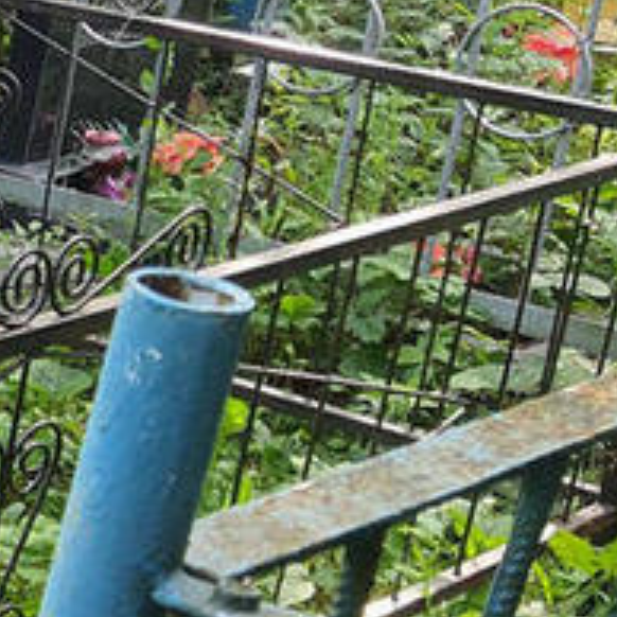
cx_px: -881
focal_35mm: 121
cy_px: 264
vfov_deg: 14.4
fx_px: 2440
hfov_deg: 11.7
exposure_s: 1/173
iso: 50
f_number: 1.7
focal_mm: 4.32
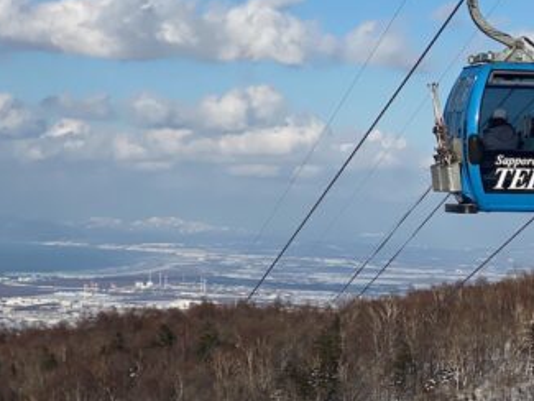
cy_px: 224
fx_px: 1975
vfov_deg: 11.6
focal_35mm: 128
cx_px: 432
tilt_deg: +1.2
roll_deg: -2.3
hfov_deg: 15.3
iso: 20
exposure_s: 1/3425
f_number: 2
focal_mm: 6
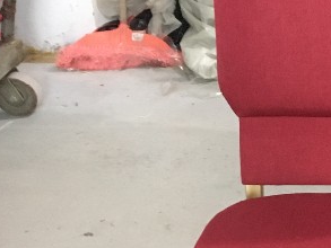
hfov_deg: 17.5
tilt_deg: -29.7
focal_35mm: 99
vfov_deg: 14.8
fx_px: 947
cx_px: 519
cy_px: 222
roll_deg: -2.3
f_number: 2.2
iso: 500
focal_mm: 4.15
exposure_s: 1/17
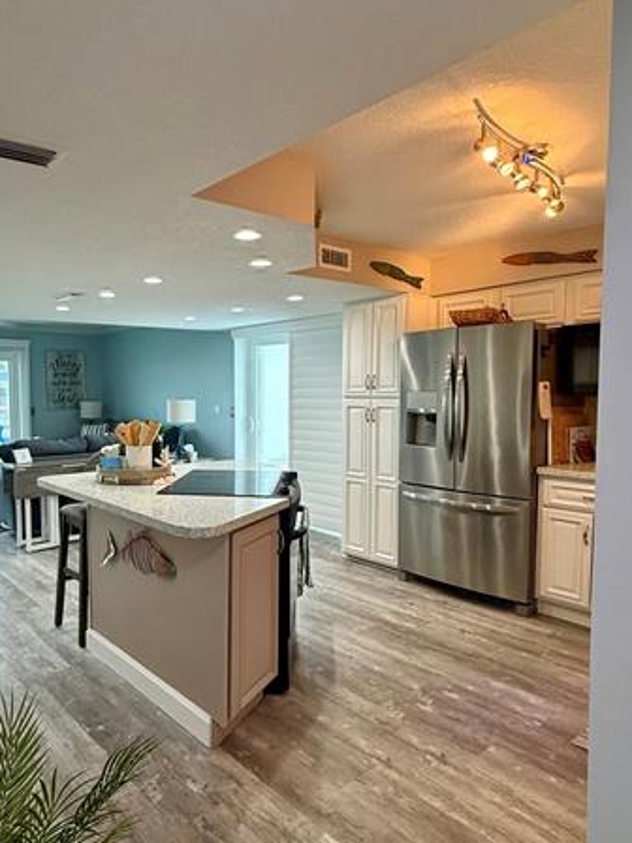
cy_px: 435
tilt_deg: -3.4
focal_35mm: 24
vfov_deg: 71.6
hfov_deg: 55.9
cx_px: 222
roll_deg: +0.3
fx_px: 584
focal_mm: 2.22
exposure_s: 1/120
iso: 160
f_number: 2.2
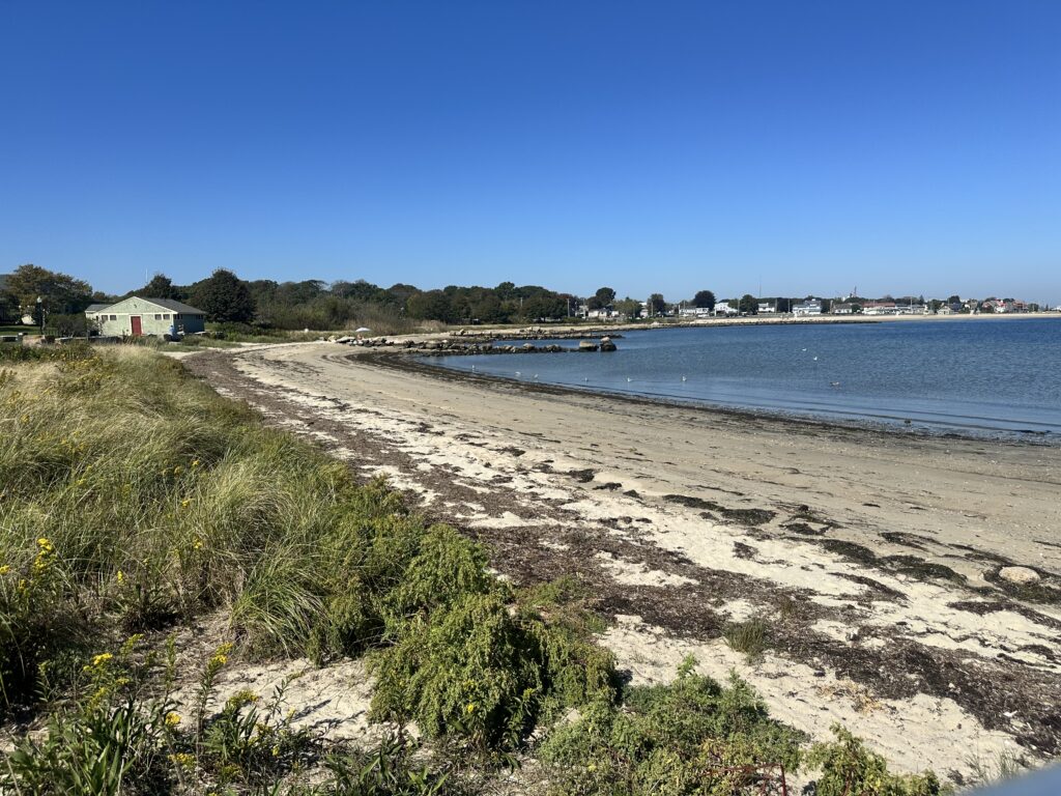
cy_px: 398
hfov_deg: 71.6
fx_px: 736
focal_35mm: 24
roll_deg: +1.1
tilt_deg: -7.2
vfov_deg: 56.8
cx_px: 530
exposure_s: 1/6623
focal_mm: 6.86
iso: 80
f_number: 1.78
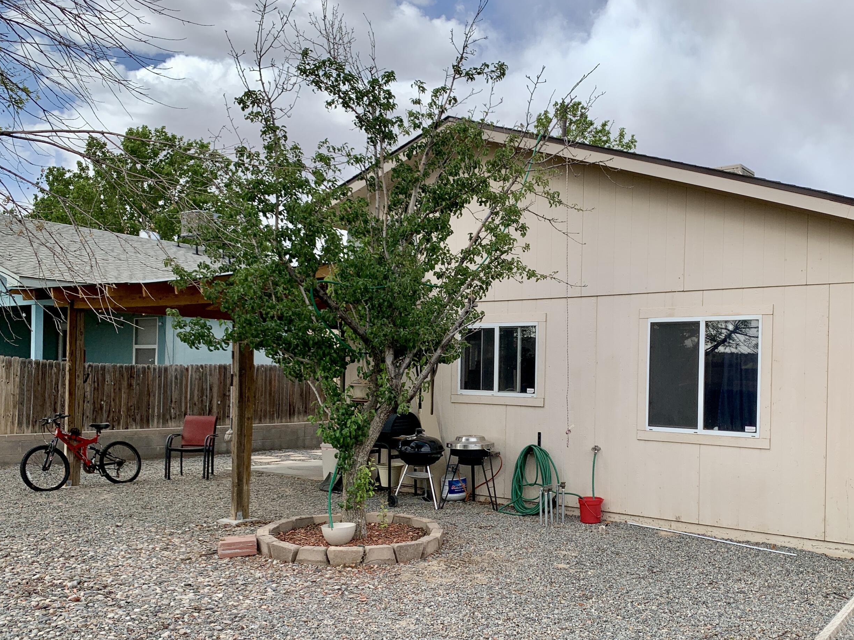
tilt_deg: +1.5
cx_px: 514
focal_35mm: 32
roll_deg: -3.2
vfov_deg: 44.0
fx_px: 789
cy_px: 380
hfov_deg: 56.4
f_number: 1.8
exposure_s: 1/1350
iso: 25
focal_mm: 4.25
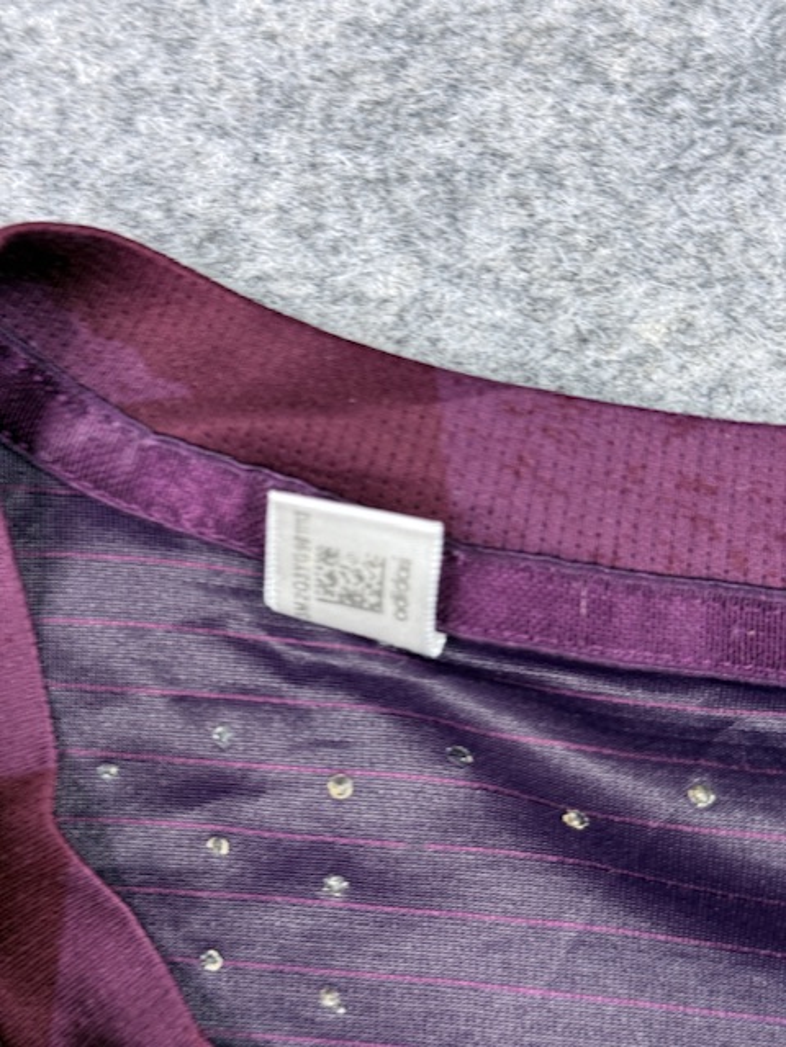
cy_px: 524
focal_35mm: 48
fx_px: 1453
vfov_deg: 39.7
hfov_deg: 30.3
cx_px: 393
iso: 50
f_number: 1.78
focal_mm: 6.76
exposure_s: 1/50
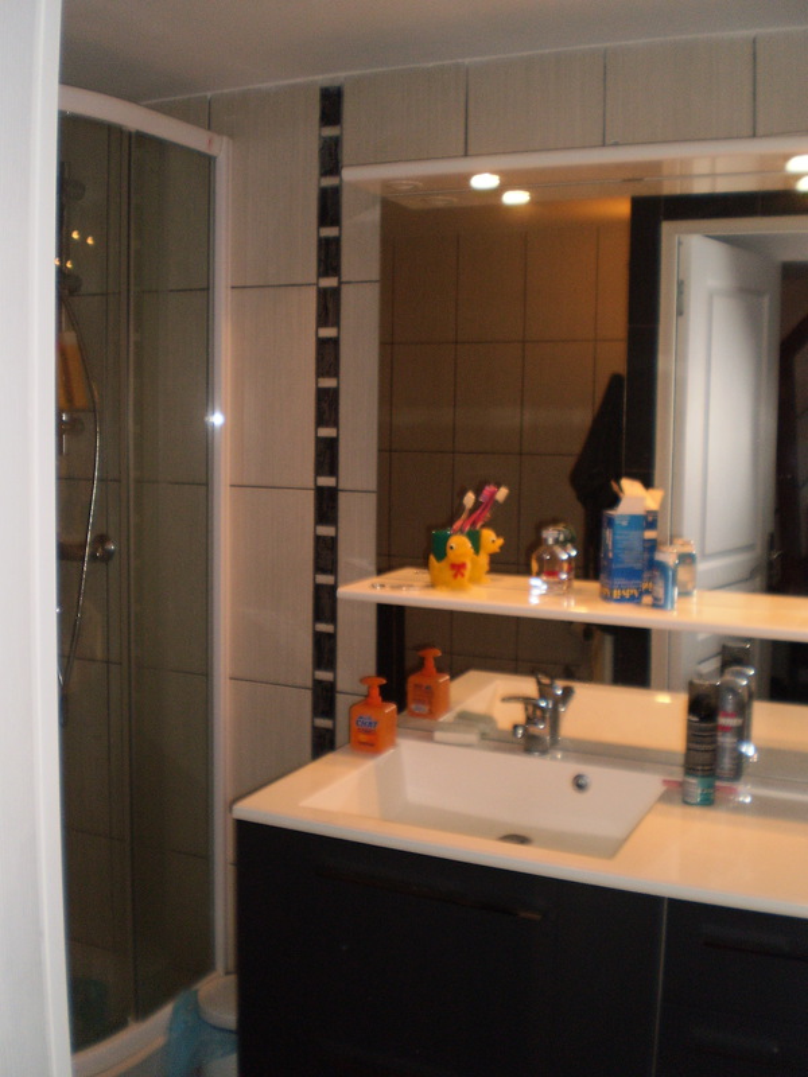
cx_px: 404
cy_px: 538
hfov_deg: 39.7
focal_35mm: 36
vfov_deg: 51.4
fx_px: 1120
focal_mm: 6.3
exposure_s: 1/30
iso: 125
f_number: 3.1
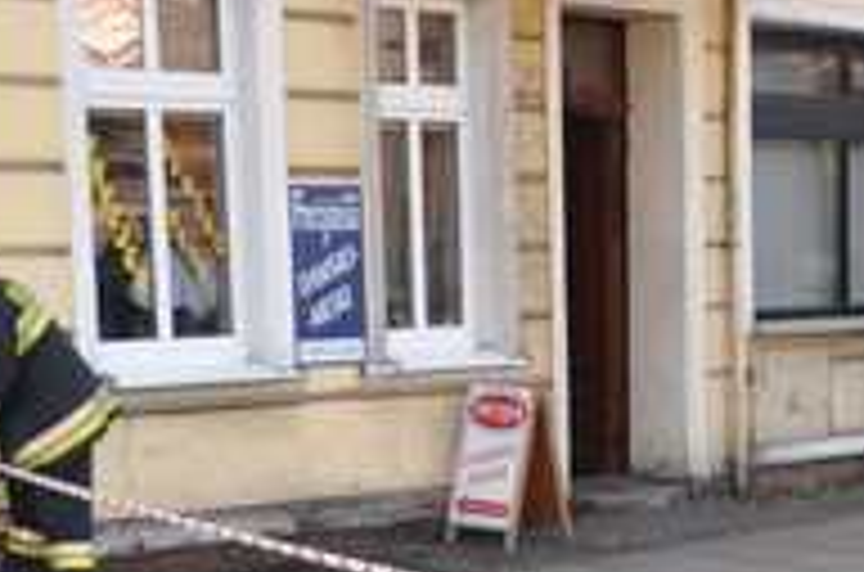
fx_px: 2681
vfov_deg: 11.8
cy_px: 752
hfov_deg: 17.8
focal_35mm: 112
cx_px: 886
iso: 200
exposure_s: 1/125
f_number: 5.6
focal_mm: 22
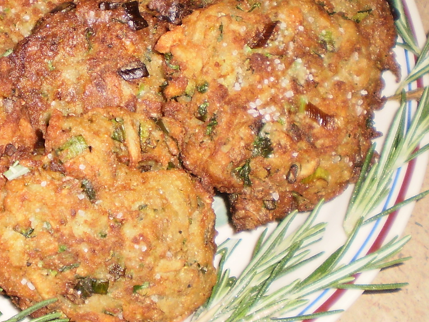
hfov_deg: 24.2
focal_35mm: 79
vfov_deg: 18.5
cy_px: 76
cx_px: 67
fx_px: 979
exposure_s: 1/30
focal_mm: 6.3
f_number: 3.1
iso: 125
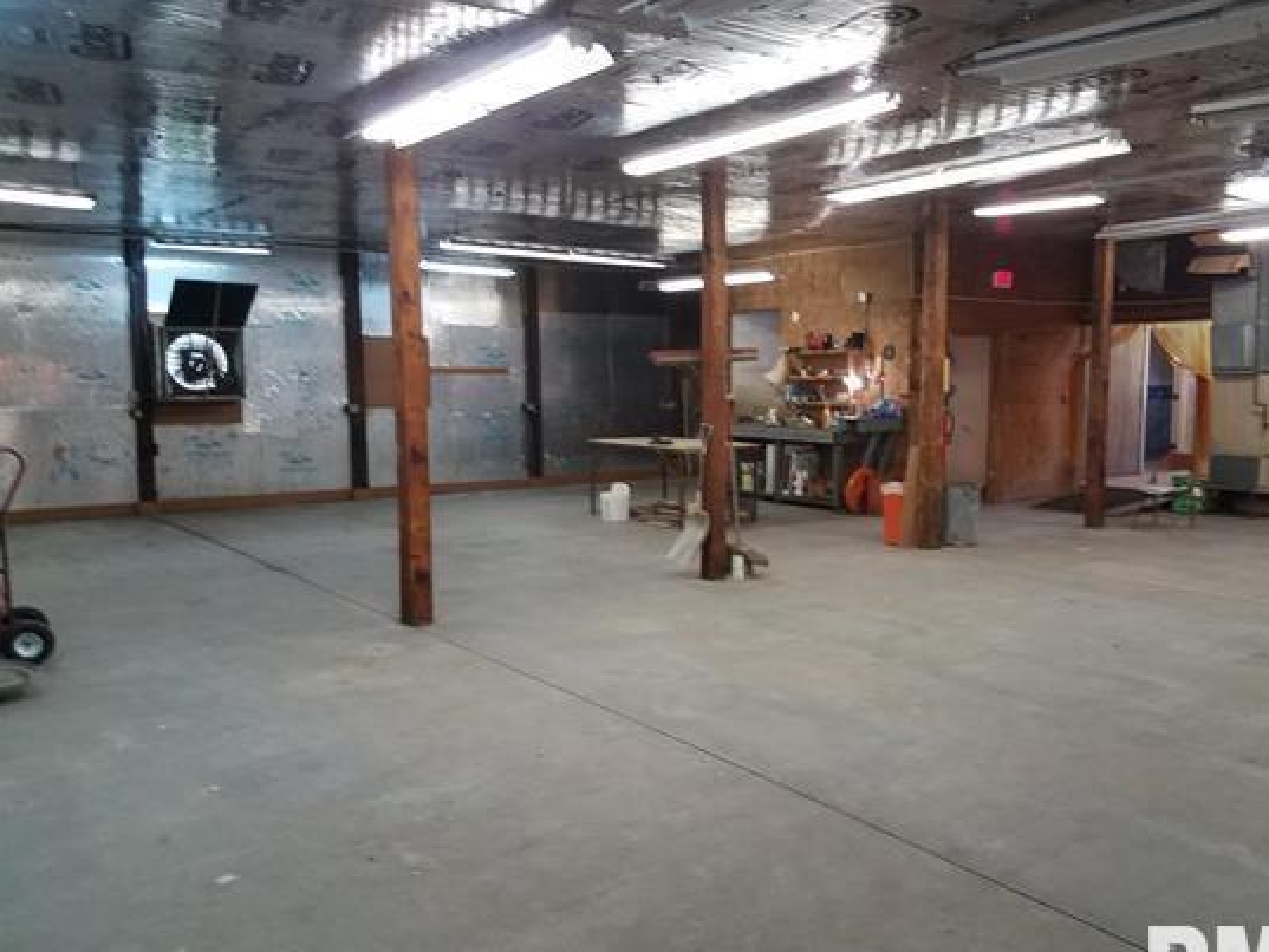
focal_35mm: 31
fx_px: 1137
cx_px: 751
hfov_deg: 57.9
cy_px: 480
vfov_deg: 45.5
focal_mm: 4.2
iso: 160
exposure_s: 1/60
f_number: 1.7
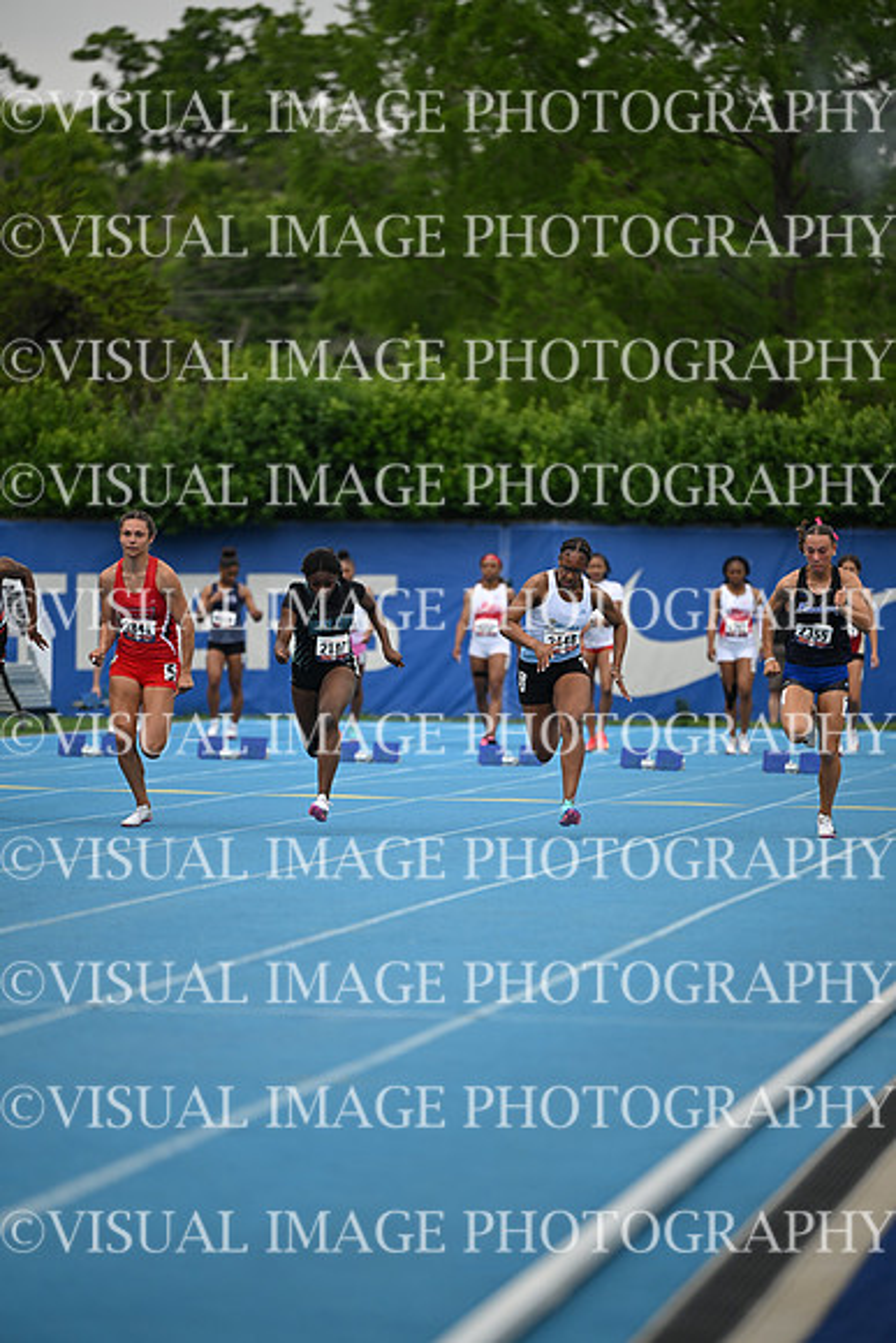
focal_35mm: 200
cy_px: 672
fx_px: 7462
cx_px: 448
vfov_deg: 10.3
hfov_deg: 6.9
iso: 250
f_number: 2.8
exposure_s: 1/3200
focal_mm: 200
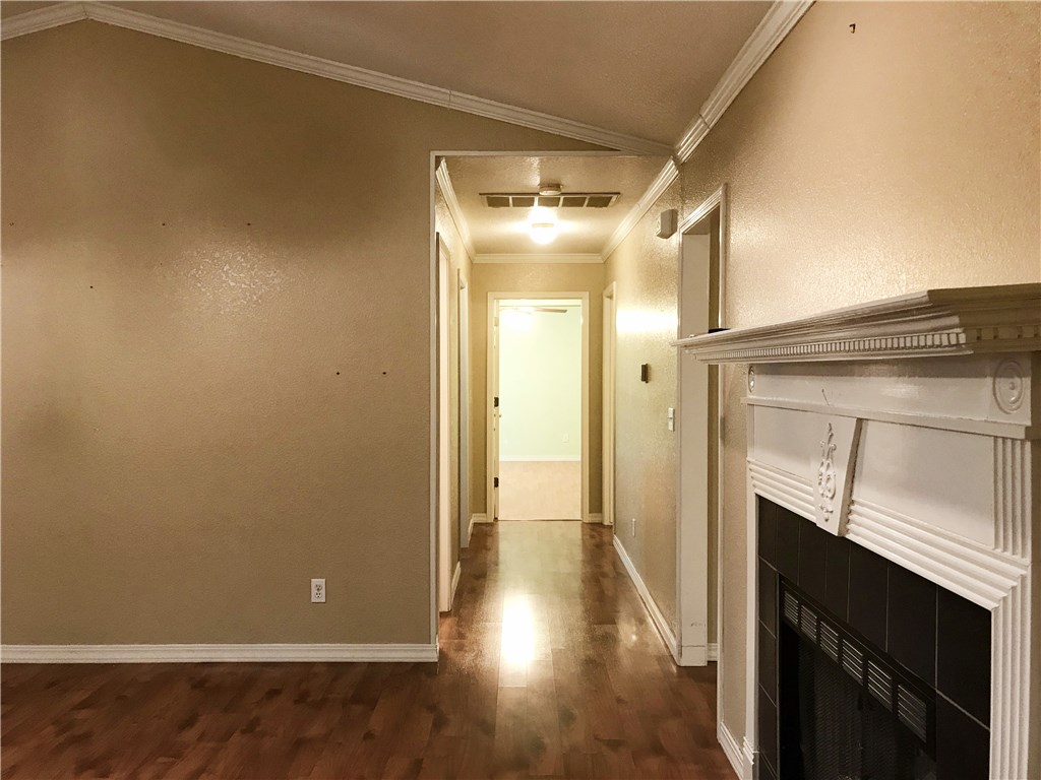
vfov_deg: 49.7
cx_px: 520
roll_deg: -0.5
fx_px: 842
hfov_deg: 63.4
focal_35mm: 28
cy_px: 390
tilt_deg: -1.0
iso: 40
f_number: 1.8
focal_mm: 3.99
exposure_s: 1/17
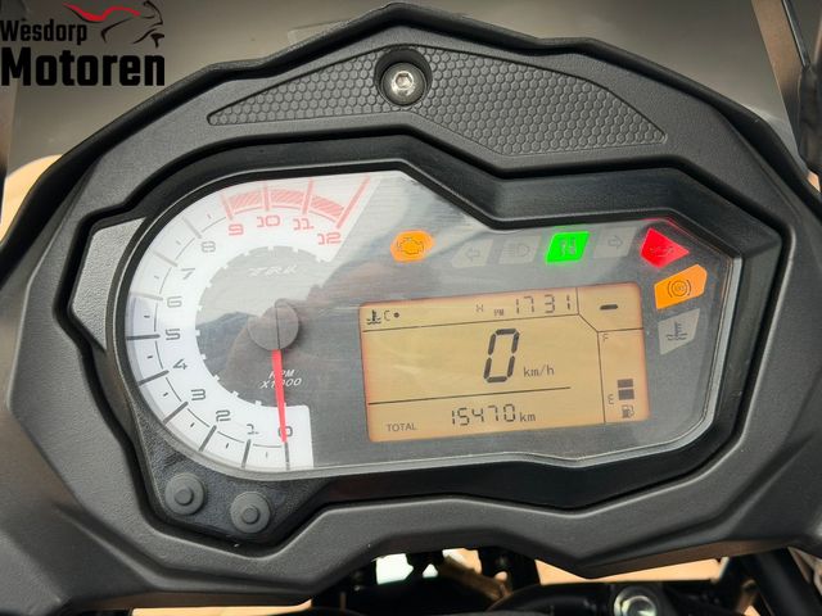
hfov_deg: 39.7
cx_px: 411
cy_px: 308
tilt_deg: -39.3
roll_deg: -19.1
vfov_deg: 30.3
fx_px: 1140
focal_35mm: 48
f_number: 1.78
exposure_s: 1/204
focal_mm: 6.76
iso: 64
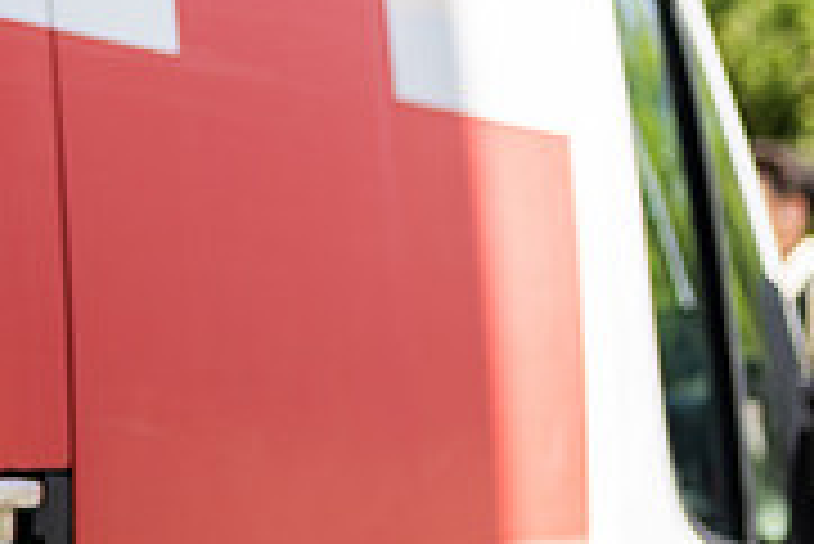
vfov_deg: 7.2
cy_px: 232
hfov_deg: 10.4
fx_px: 4345
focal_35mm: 192
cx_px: -351
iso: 100
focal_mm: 60
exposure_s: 1/500
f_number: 2.8
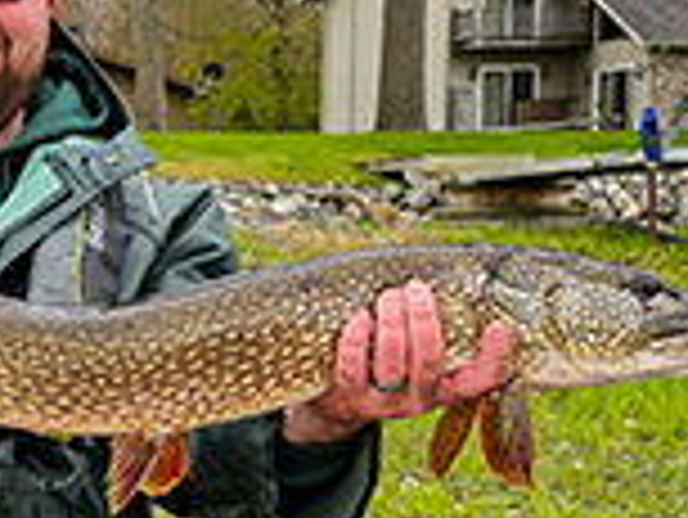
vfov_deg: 16.4
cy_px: 356
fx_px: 1790
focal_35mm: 90
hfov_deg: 18.3
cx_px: -450
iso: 12
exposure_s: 1/210
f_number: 1.7
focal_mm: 6.3
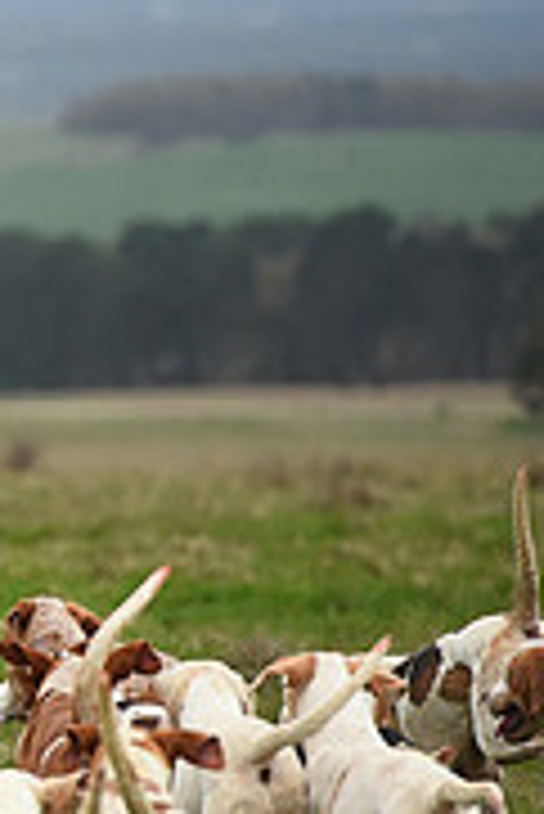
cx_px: -719
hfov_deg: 2.1
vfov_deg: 3.2
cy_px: 319
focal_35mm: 639
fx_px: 14455
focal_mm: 200
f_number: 4.5
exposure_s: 1/1250
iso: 2500
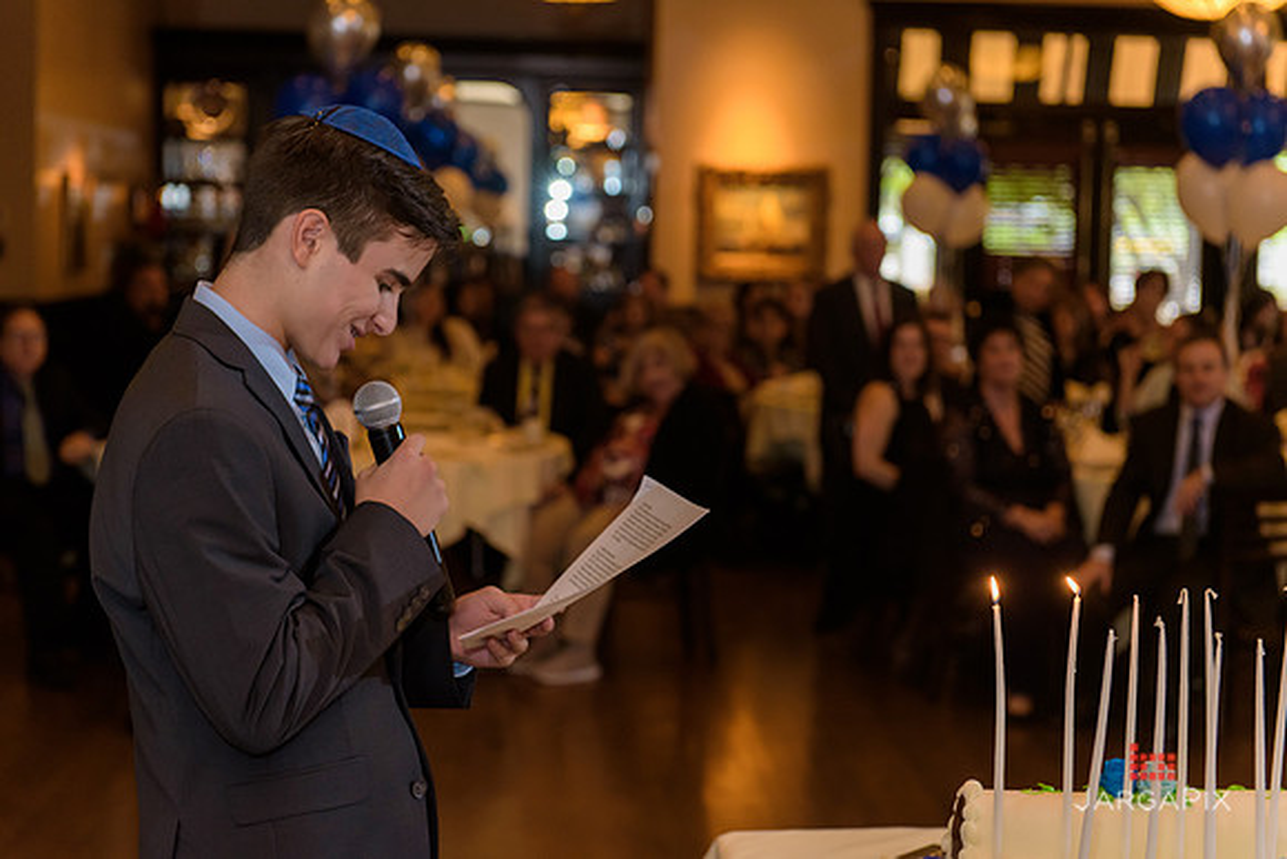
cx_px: 644
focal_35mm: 70
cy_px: 430
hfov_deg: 28.8
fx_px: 2503
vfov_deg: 19.5
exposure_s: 1/125
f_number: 3.2
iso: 1600
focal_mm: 70
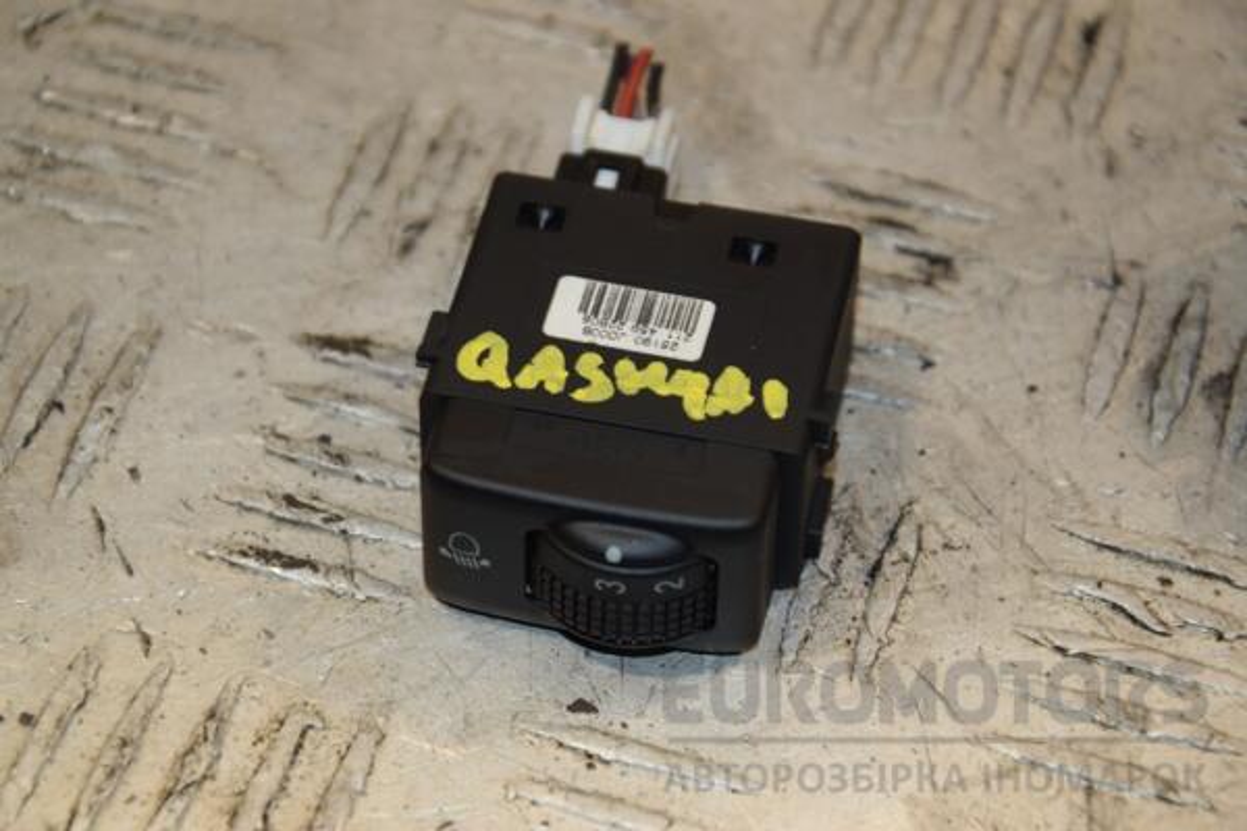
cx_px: 624
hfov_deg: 15.2
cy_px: 416
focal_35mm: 135
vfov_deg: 10.2
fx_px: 4676
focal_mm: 90
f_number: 7.1
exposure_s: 1/200
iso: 800
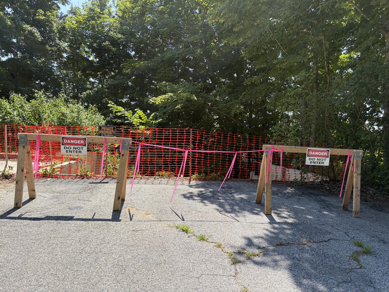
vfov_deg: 53.1
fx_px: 292
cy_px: 146
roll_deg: -4.1
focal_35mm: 26
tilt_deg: -3.0
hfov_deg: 67.3
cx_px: 194
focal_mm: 5.96
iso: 50
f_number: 1.6
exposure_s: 1/1517
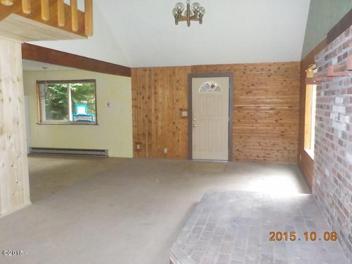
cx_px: 176
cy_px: 132
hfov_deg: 60.0
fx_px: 305
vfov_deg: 46.8
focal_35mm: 30
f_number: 3.3
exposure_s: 1/30
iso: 800
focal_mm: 4.1
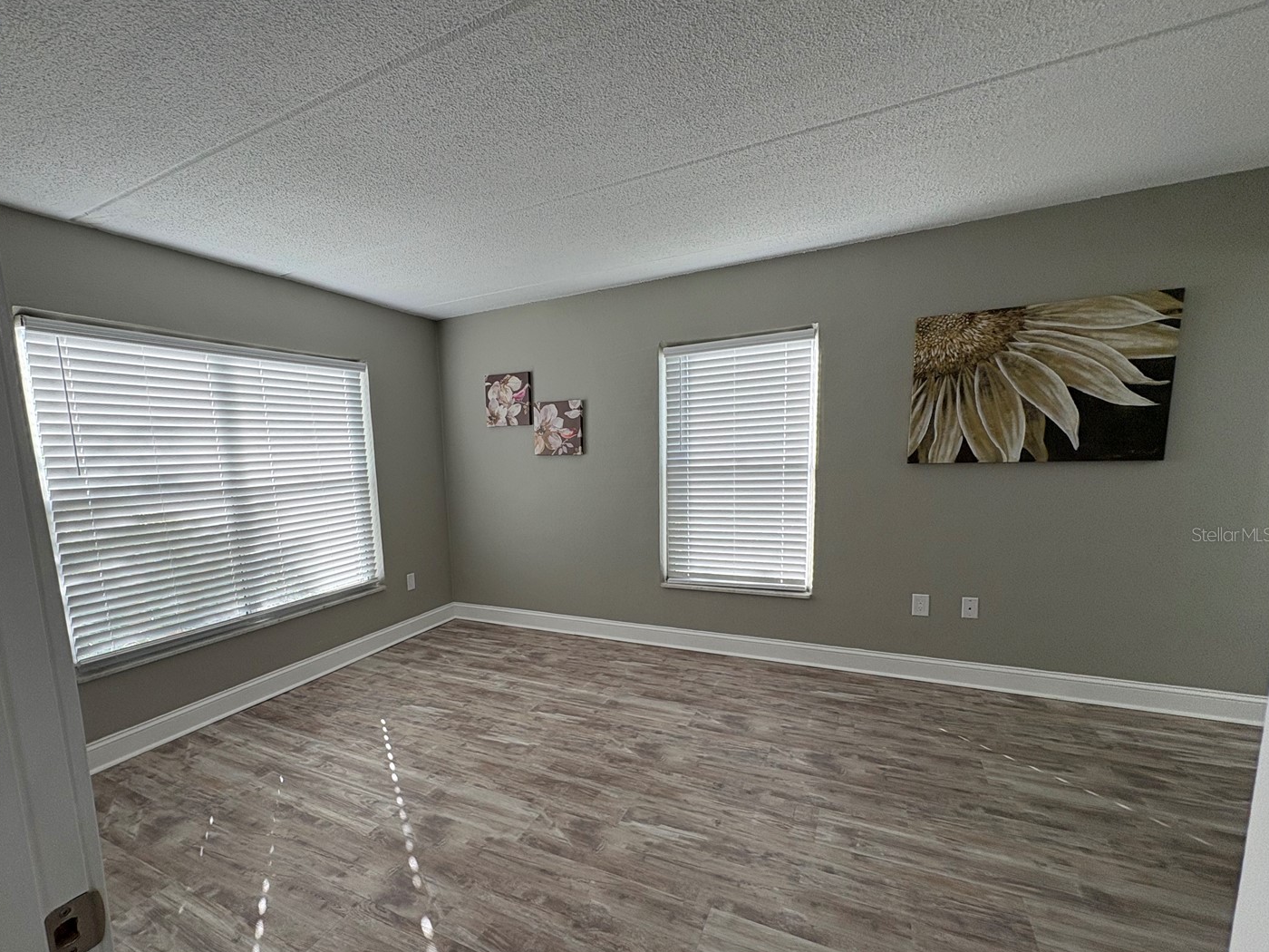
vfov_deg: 77.8
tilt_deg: -7.8
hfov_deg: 94.0
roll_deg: +2.9
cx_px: 552
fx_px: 587
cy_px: 534
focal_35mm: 16
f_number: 2.2
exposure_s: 1/120
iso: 64
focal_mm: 2.22
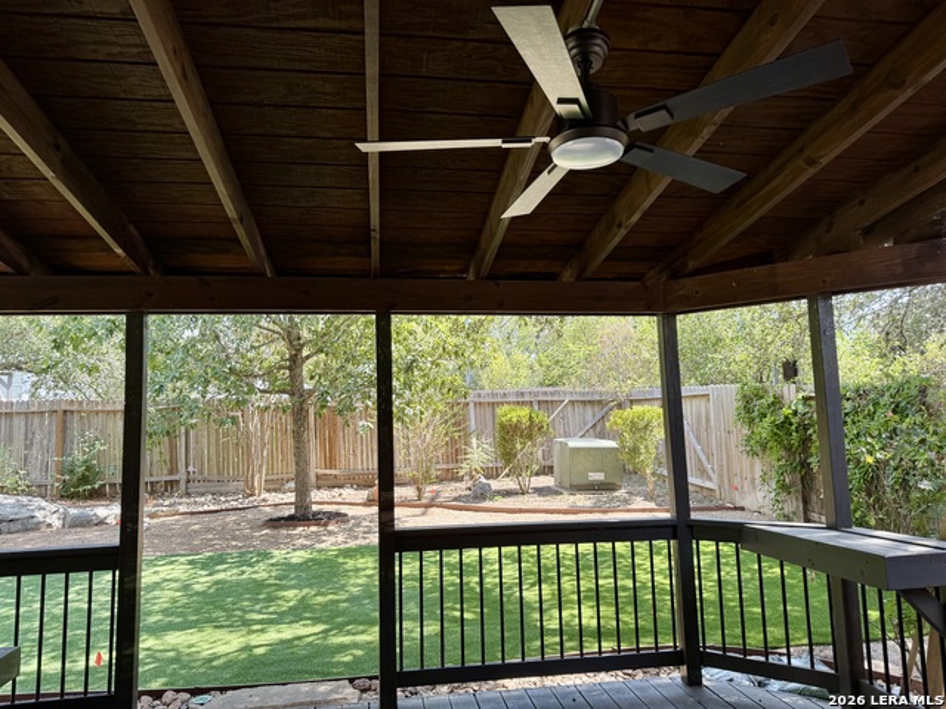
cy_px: 354
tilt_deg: +5.8
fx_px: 656
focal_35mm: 24
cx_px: 473
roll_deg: +1.3
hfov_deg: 71.6
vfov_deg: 56.8
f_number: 1.78
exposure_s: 1/320
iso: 80
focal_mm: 6.76
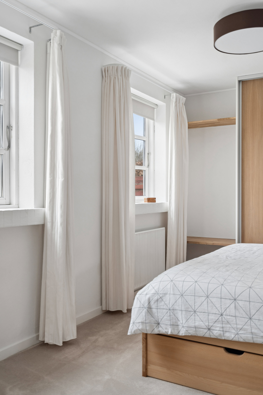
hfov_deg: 37.9
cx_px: 132
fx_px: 384
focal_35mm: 35
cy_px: 198
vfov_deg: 54.4
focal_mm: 35
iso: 400
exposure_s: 1/80
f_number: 5.6
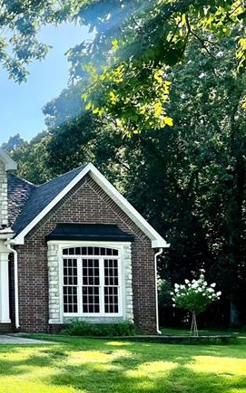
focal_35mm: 65
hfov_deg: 17.8
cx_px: -125
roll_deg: +0.7
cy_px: 254
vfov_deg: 31.3
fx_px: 698
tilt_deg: +5.0
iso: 50
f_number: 1.5
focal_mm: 5.7
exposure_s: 1/1511
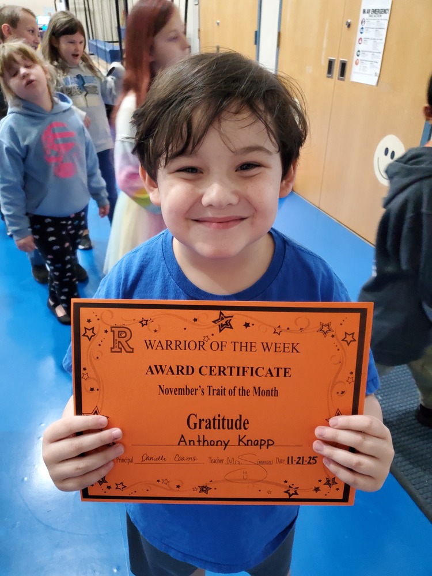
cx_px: 216
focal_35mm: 26
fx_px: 433
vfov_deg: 67.3
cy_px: 288
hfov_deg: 53.1
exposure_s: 1/60
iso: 1000
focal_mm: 4.3
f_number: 1.5
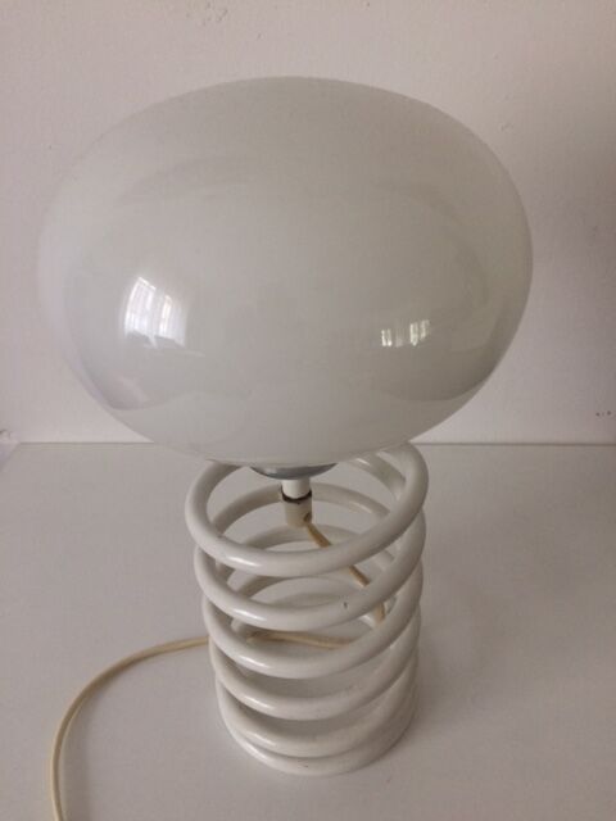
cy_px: 410
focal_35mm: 29
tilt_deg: -36.4
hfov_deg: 48.2
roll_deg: +2.0
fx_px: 688
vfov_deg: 61.7
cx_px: 308
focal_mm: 4.15
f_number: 2.2
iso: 125
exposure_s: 1/33
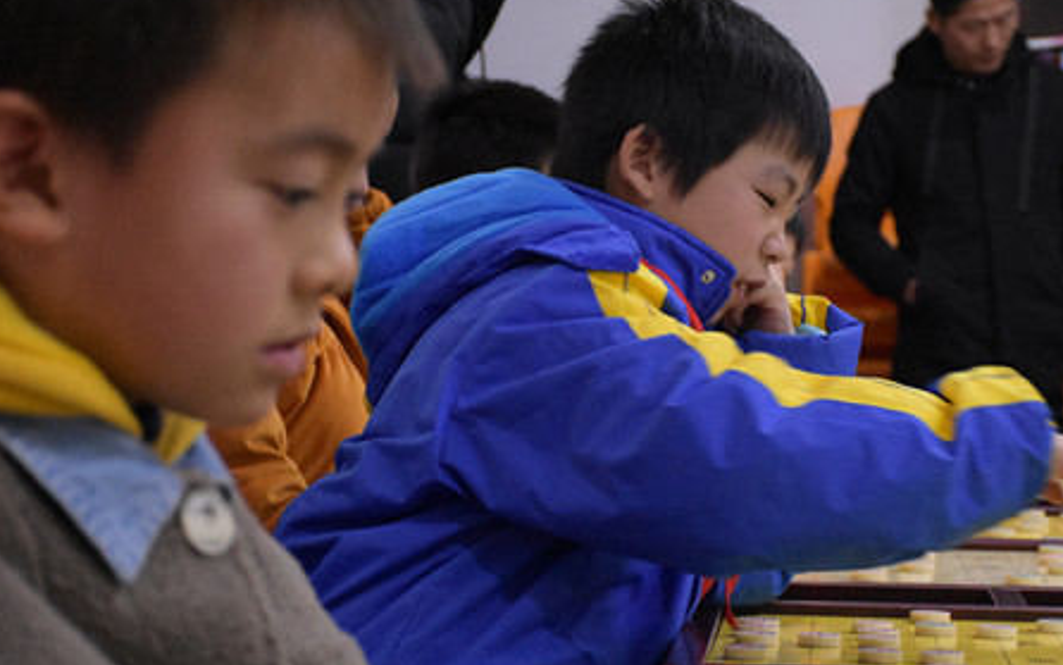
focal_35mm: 107
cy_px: 422
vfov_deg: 12.2
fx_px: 3101
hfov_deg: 19.4
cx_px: 696
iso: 5000
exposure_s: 1/80
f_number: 4.8
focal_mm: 52
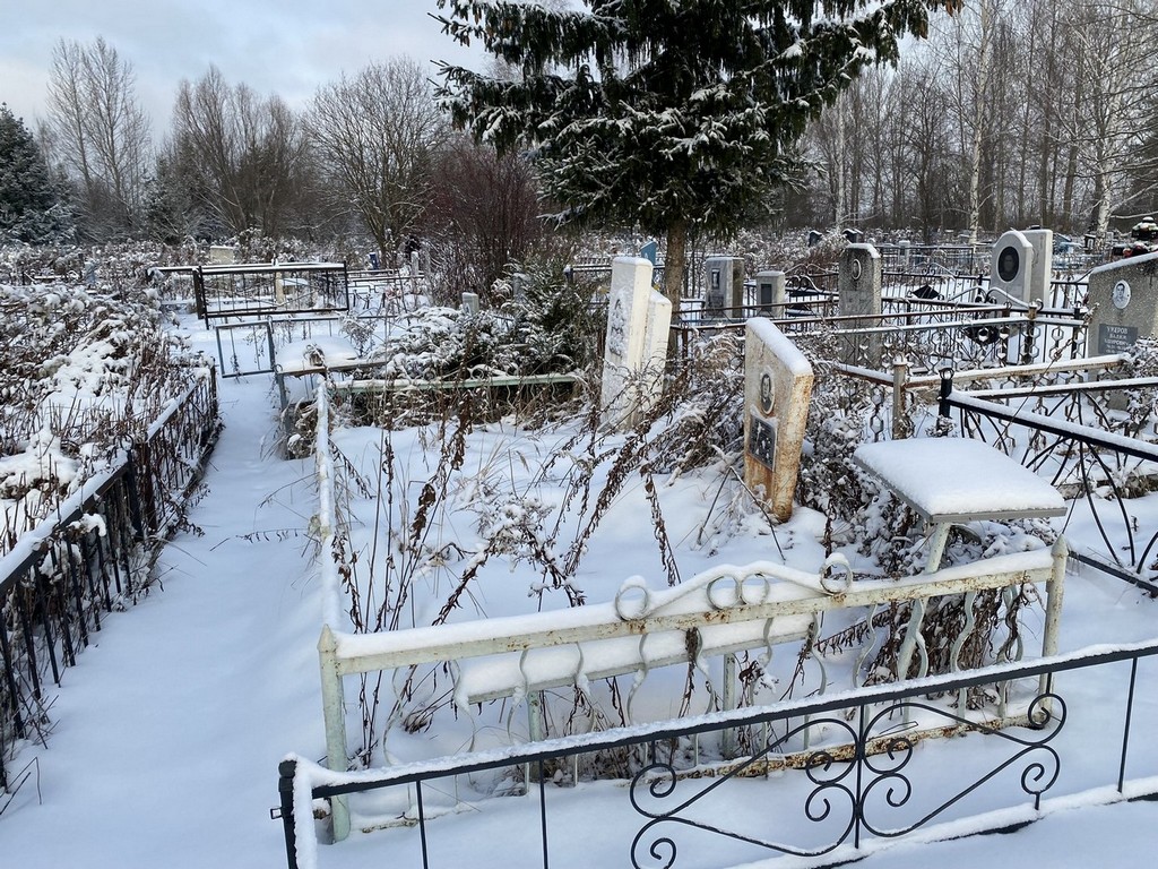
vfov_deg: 53.1
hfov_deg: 67.3
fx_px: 870
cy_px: 434
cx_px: 579
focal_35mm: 26
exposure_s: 1/1543
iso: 32
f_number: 1.8
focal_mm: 4.25
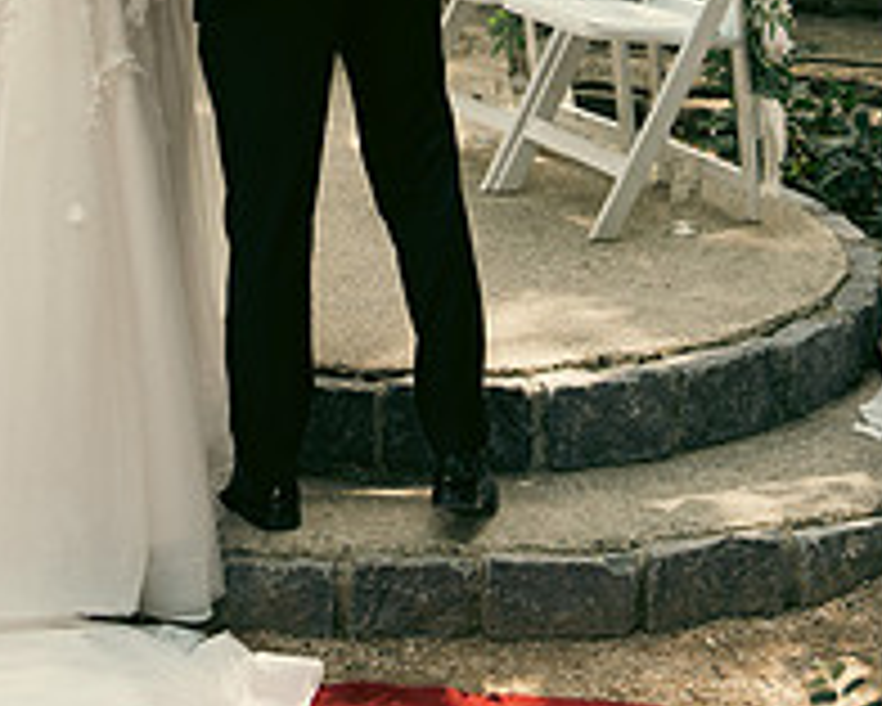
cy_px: -137
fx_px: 2533
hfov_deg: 19.7
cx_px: 378
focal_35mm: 97
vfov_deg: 15.3
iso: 250
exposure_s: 1/200
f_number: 3.5
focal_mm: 35
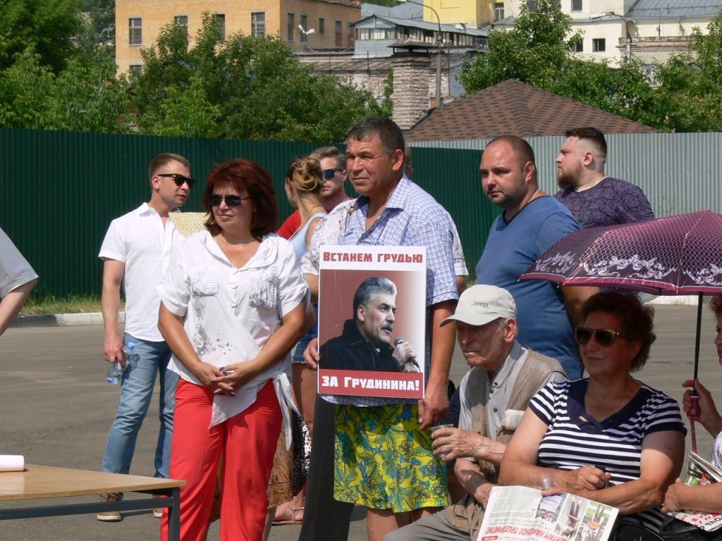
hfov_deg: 13.3
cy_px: 270
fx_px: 3108
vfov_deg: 10.0
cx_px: 361
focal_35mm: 149
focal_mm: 24.7
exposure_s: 1/400
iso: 80
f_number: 6.3
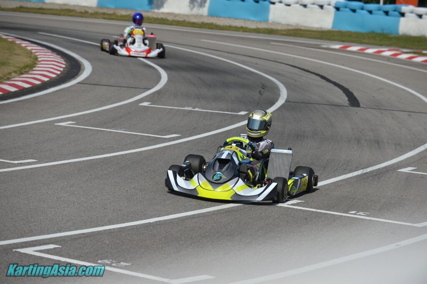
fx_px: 1837
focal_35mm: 155
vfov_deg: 8.8
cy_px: 142
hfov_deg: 13.3
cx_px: 214
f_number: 3.5
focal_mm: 155
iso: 280
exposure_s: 1/8000
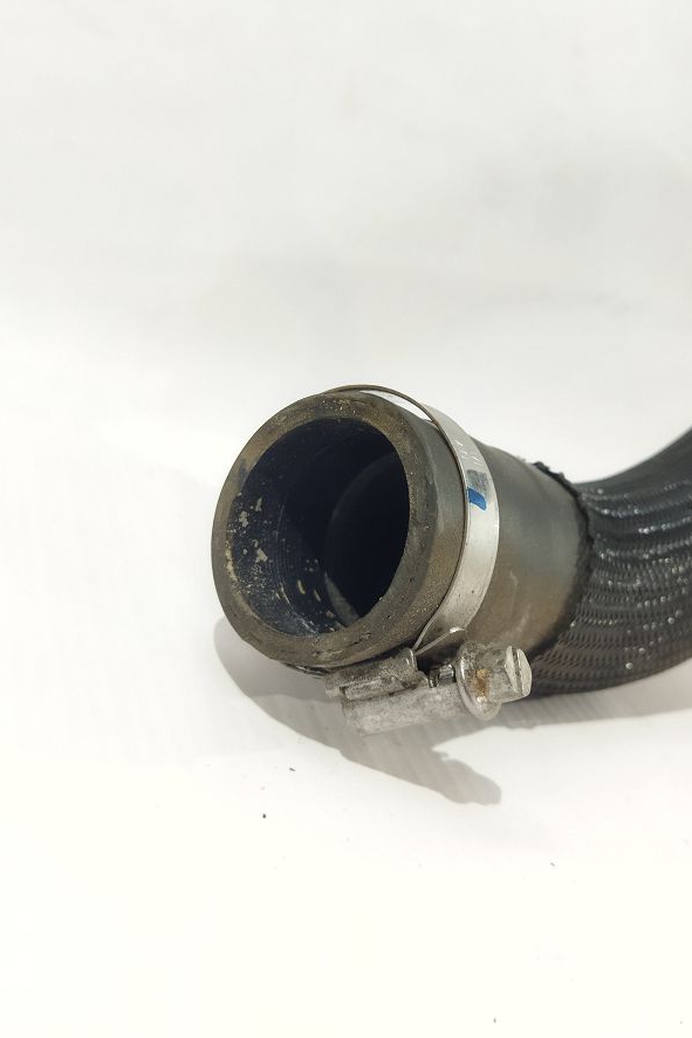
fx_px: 1096
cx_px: 455
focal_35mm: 38
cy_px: 522
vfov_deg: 50.7
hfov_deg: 34.7
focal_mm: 4.71
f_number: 1.79
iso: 369
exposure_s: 1/50
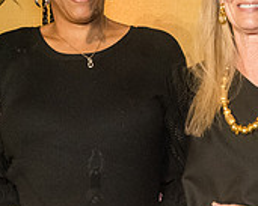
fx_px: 1085
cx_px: 82
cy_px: 194
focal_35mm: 142
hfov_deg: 13.5
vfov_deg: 10.8
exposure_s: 1/160
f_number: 4.5
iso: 5000
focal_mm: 35
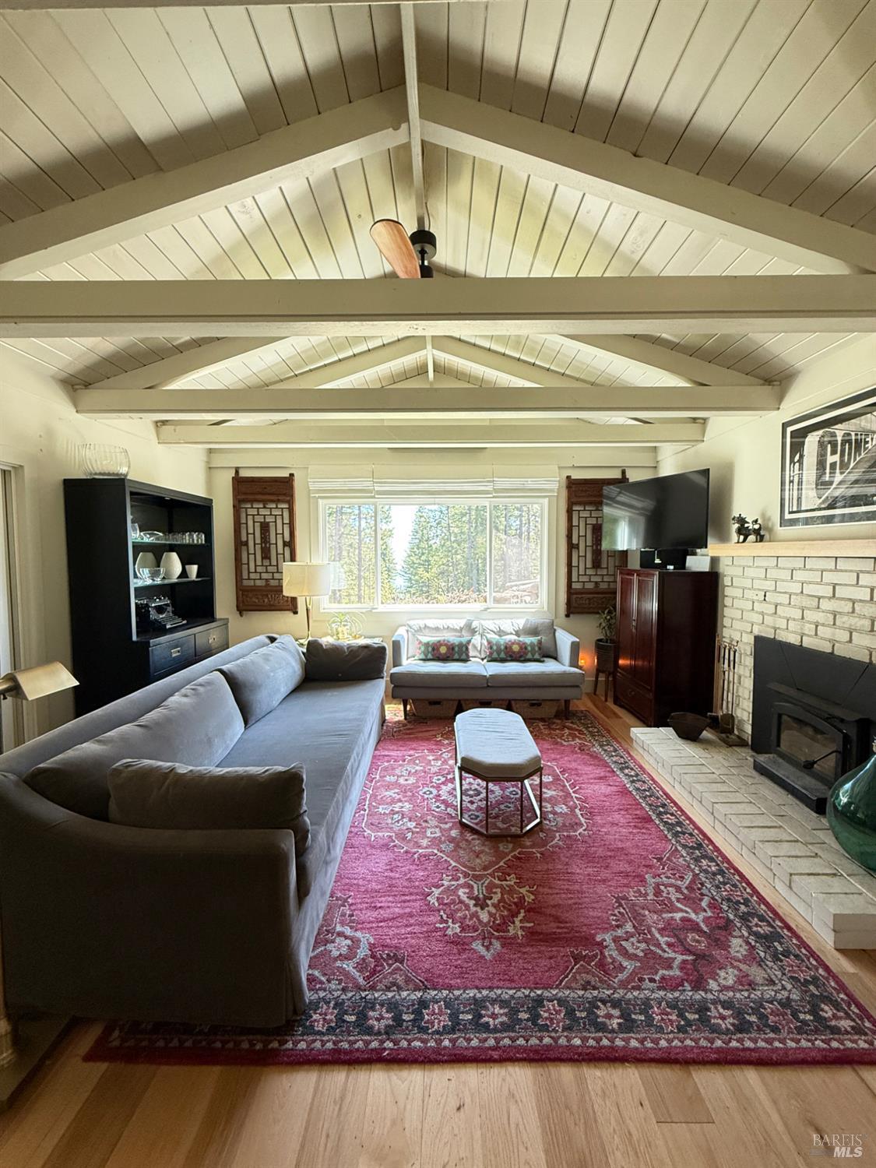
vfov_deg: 102.1
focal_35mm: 14
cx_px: 438
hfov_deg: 85.7
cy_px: 584
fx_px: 472
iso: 320
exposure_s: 1/99
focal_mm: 2.22
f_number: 2.2
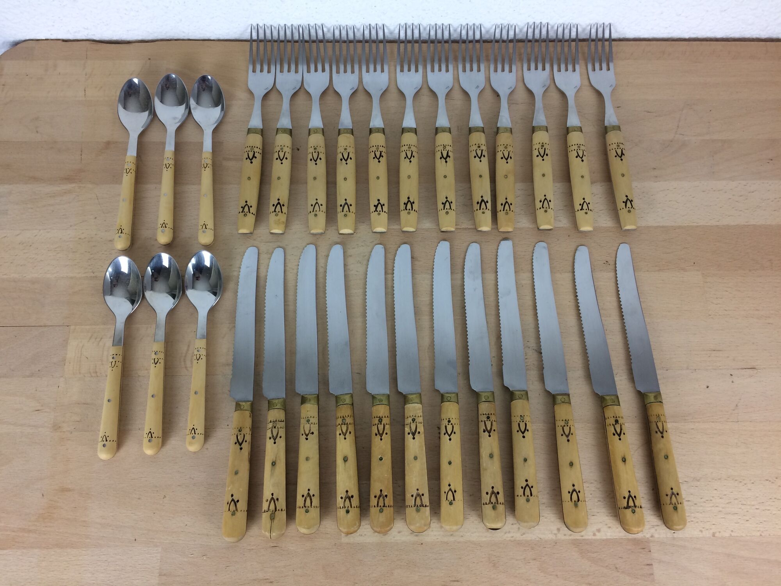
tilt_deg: -70.4
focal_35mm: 29
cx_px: 390
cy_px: 293
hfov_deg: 61.7
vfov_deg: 48.2
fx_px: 654
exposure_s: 1/33
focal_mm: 4.15
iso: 32
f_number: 2.2
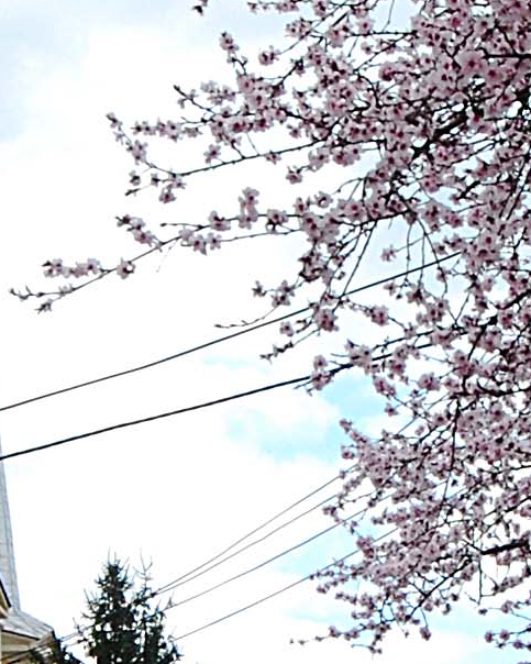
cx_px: 195
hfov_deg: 7.1
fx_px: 4264
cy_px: 555
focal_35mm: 217
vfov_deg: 8.9
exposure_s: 1/320
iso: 400
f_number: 9
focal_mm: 24
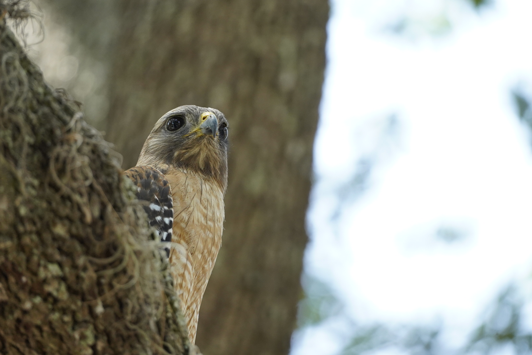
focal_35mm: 448
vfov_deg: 3.1
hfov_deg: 4.6
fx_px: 6625
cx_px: 266
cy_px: 178
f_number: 6.3
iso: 1250
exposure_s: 1/500
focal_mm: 299
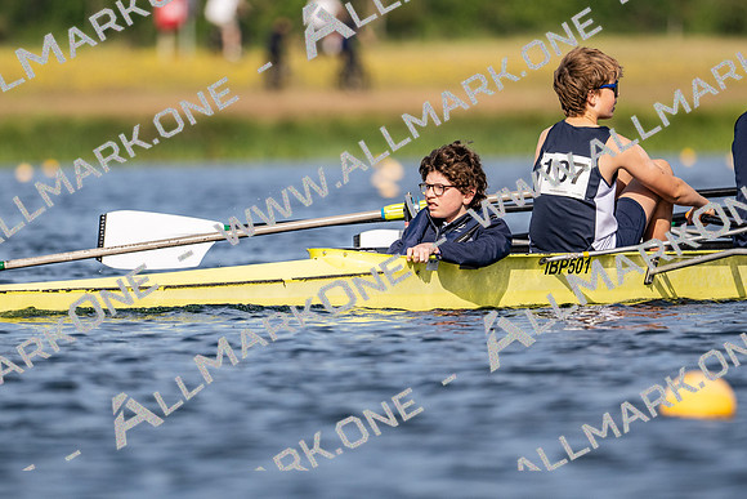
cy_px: 250
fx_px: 12459
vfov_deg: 2.3
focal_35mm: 600
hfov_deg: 3.4
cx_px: 374
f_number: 4.5
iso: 200
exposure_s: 1/2500
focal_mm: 400
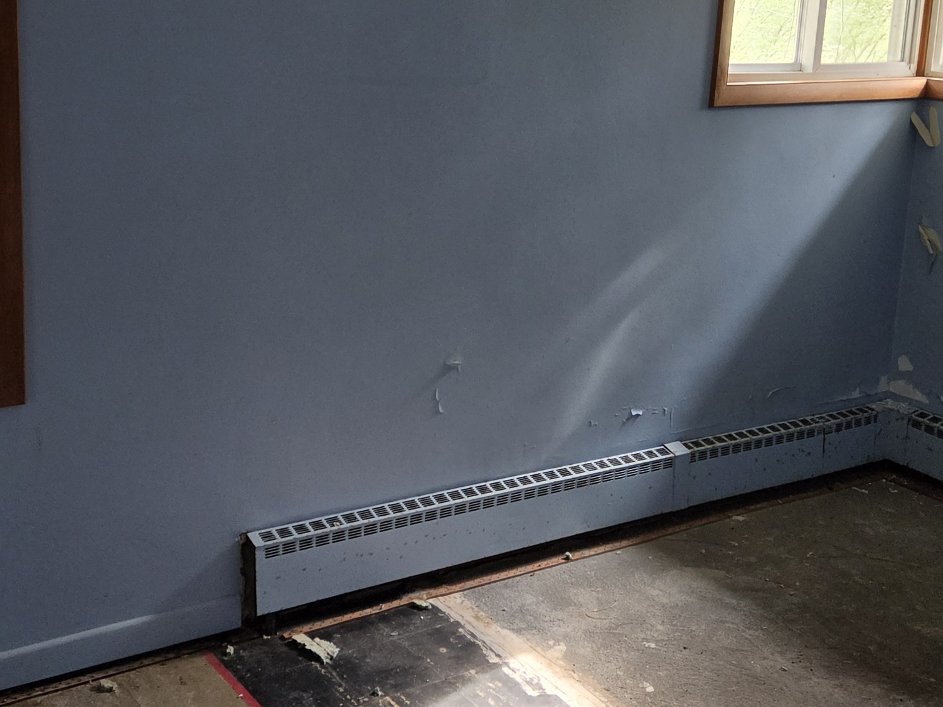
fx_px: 1280
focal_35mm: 47
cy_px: 229
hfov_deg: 40.2
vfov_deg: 30.6
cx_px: 365
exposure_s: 1/120
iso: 400
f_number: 1.8
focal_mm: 5.4
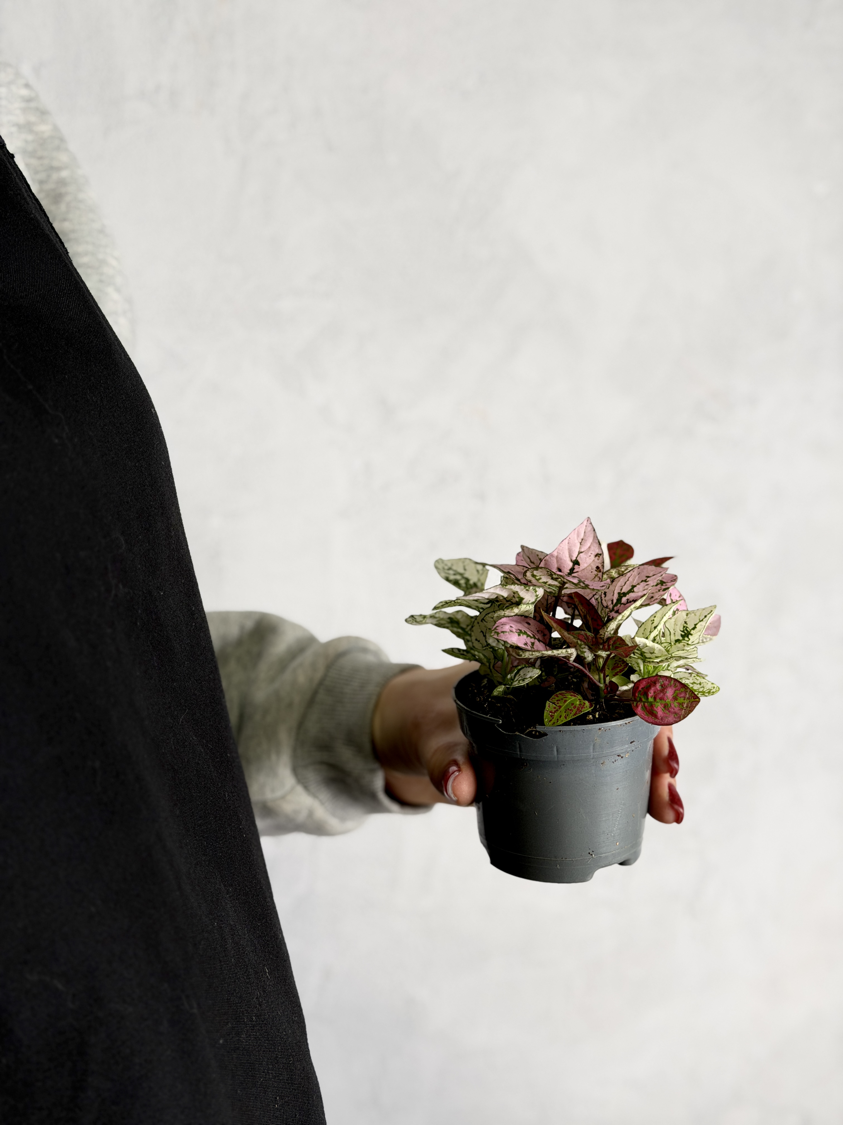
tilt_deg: -11.0
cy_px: 562
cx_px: 422
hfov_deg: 30.3
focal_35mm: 48
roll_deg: +1.9
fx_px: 1559
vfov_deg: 39.7
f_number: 1.78
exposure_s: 1/413
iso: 64
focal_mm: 6.76
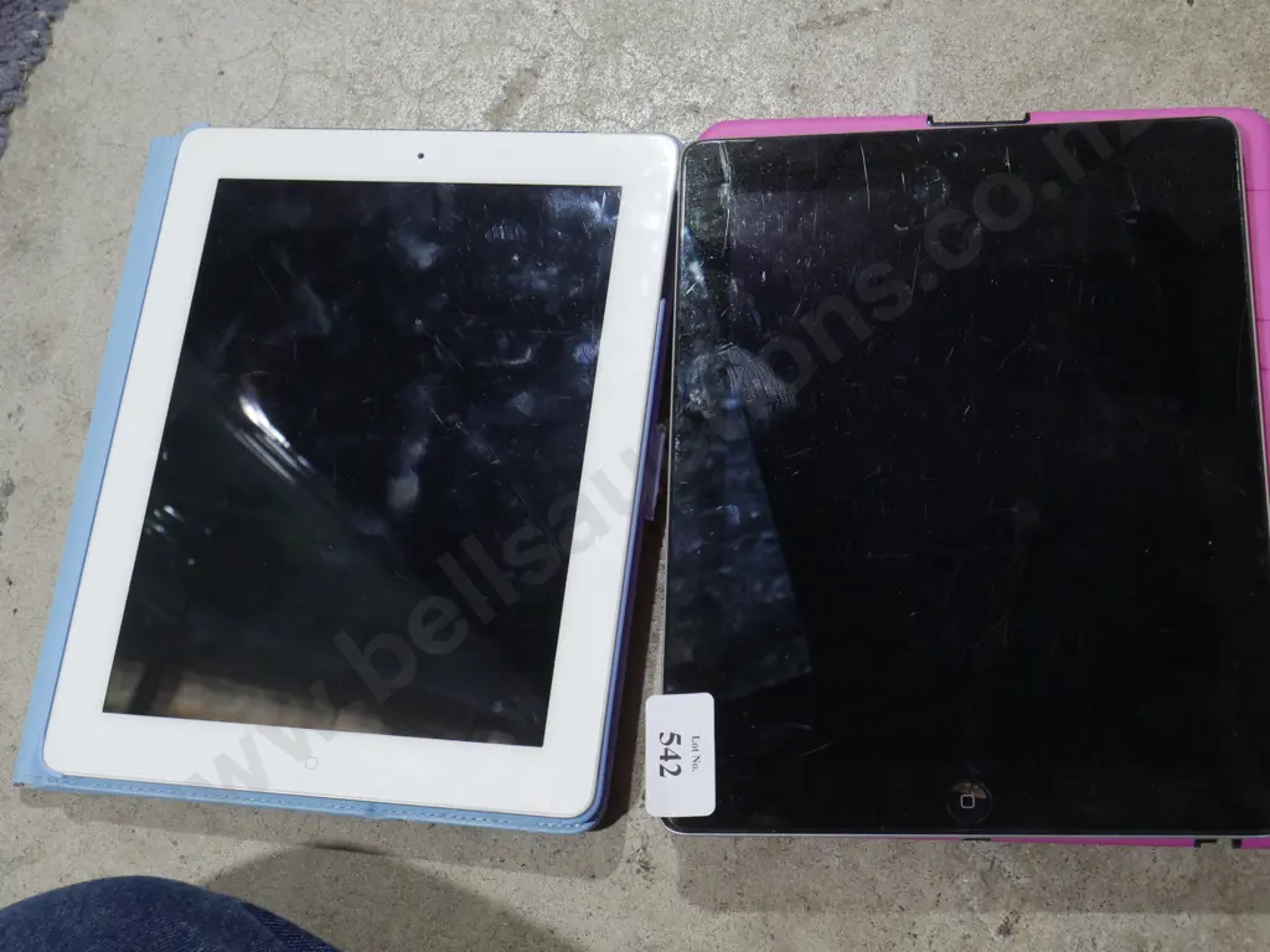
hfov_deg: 34.3
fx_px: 2055
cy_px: 476
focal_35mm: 56
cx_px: 635
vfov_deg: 26.1
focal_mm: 28
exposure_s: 1/60
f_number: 9
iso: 1250
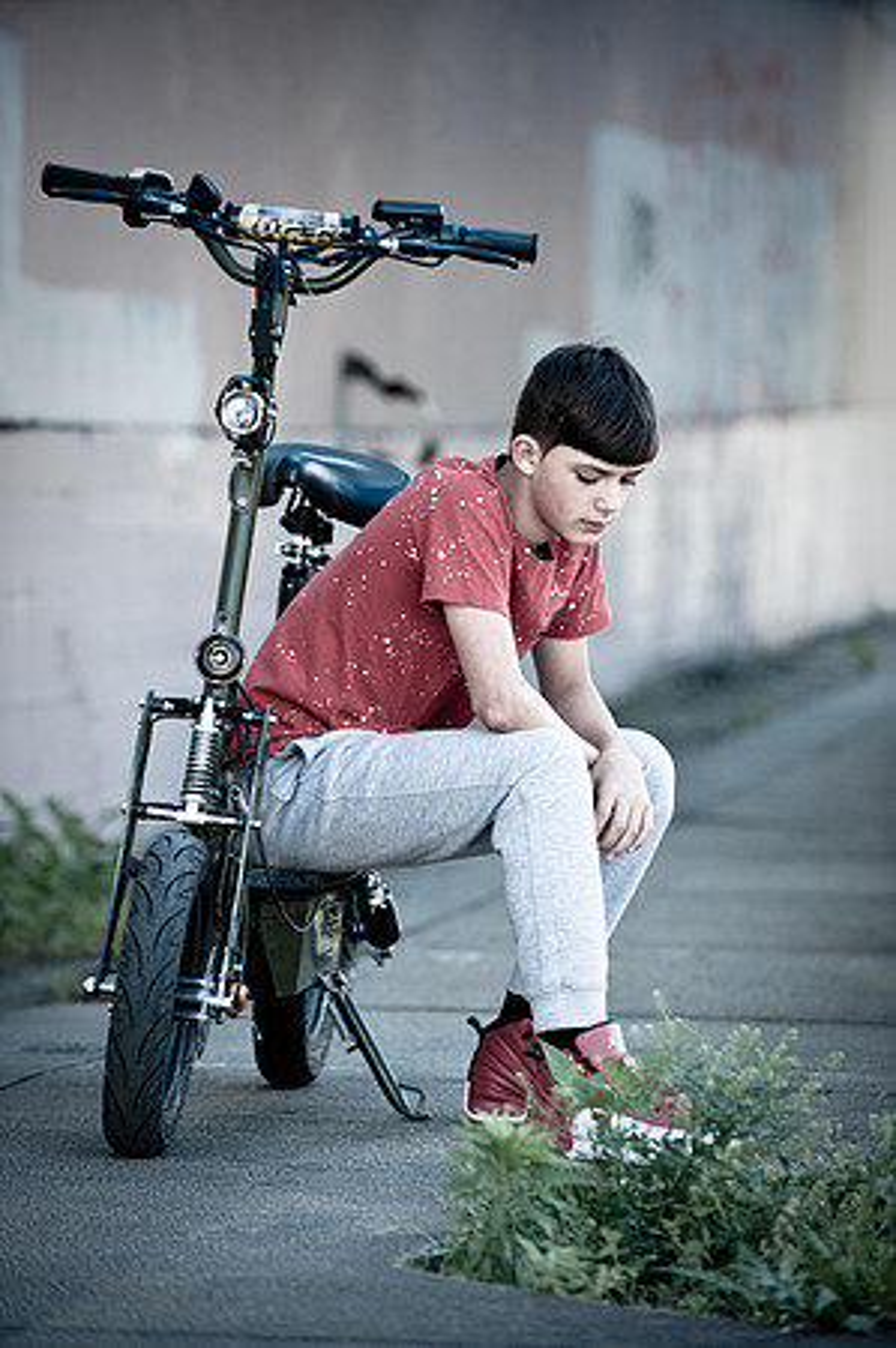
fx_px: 7483
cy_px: 674
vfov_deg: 10.3
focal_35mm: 200
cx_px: 448
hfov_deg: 6.9
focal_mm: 200
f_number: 4
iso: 320
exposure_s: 1/200
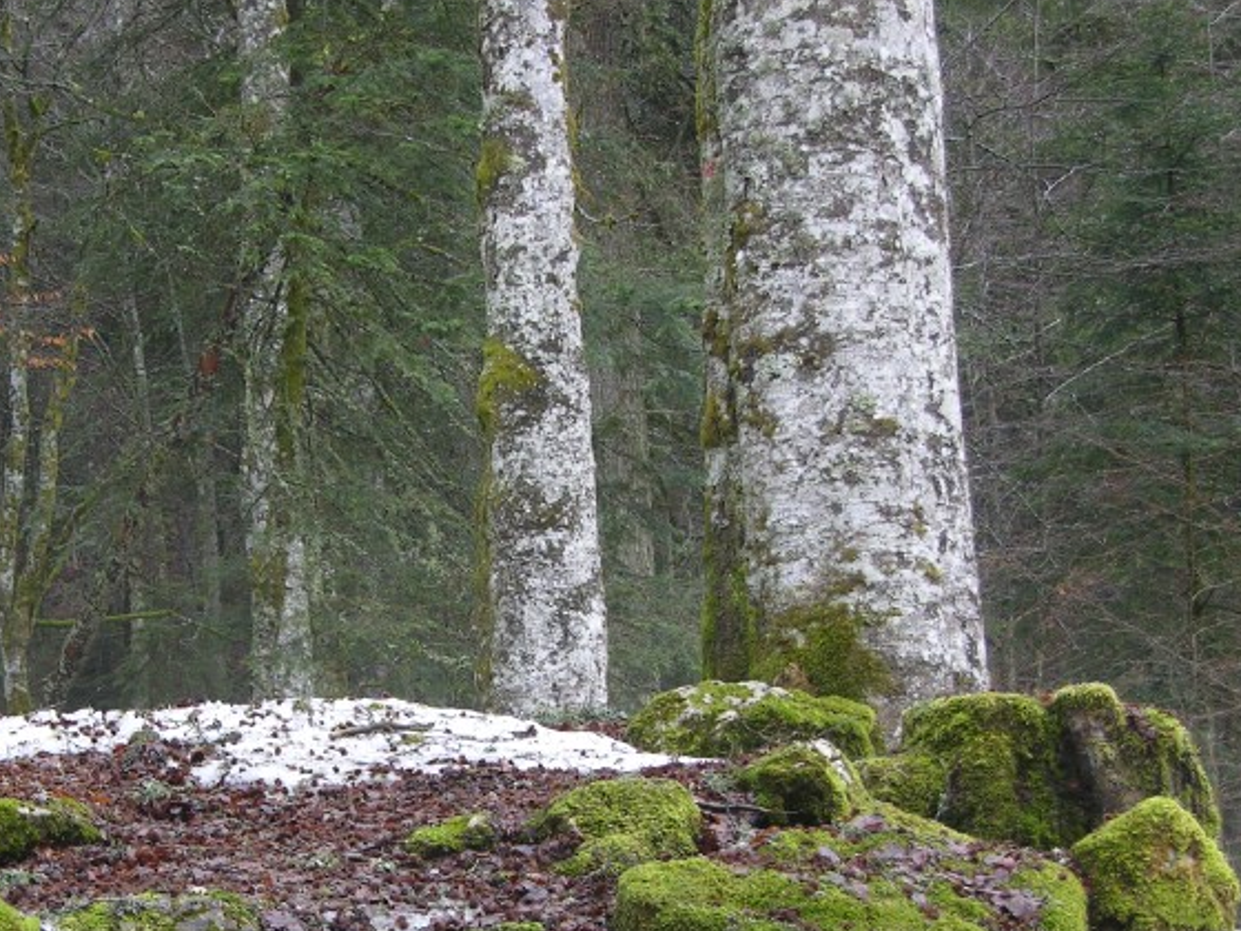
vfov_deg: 13.9
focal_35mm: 106
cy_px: 780
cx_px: 324
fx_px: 3800
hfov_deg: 18.4
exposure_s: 1/52.6
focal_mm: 14.7
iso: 50
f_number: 3.1
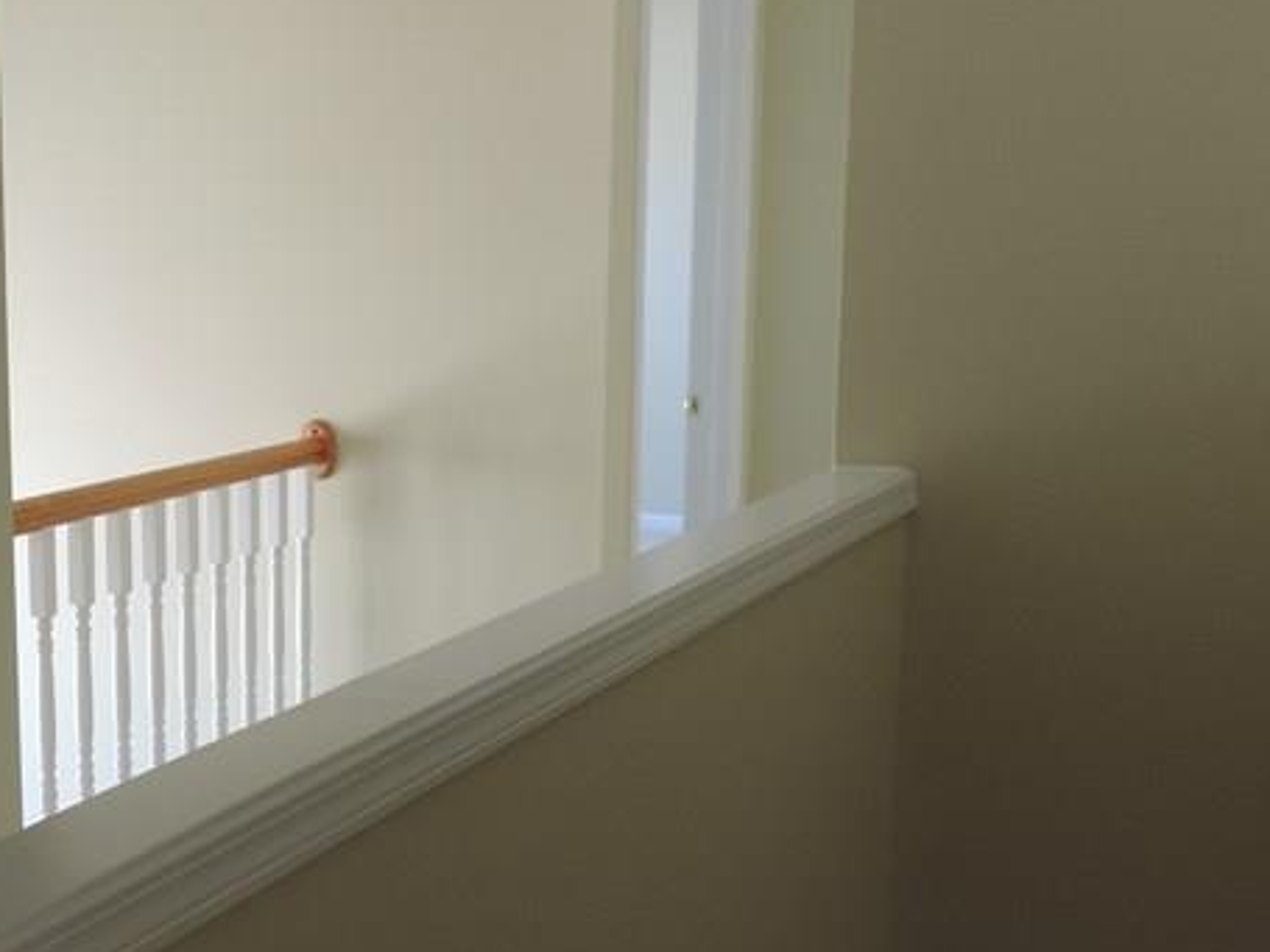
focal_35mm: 54
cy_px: 564
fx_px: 1981
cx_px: 251
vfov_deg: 27.0
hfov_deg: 34.4
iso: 200
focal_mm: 4.3
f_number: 3
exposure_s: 1/30
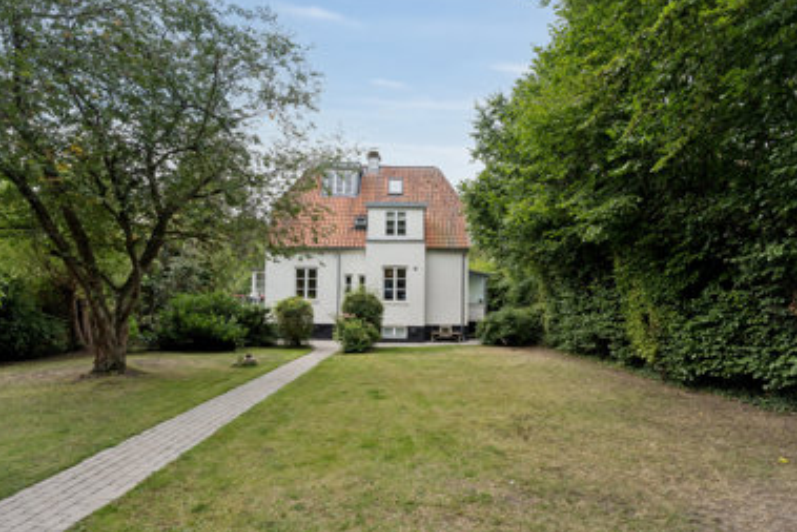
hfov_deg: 86.4
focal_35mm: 19
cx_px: 395
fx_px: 424
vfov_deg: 64.2
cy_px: 272
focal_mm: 12.1
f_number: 7.1
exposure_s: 1/400
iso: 400
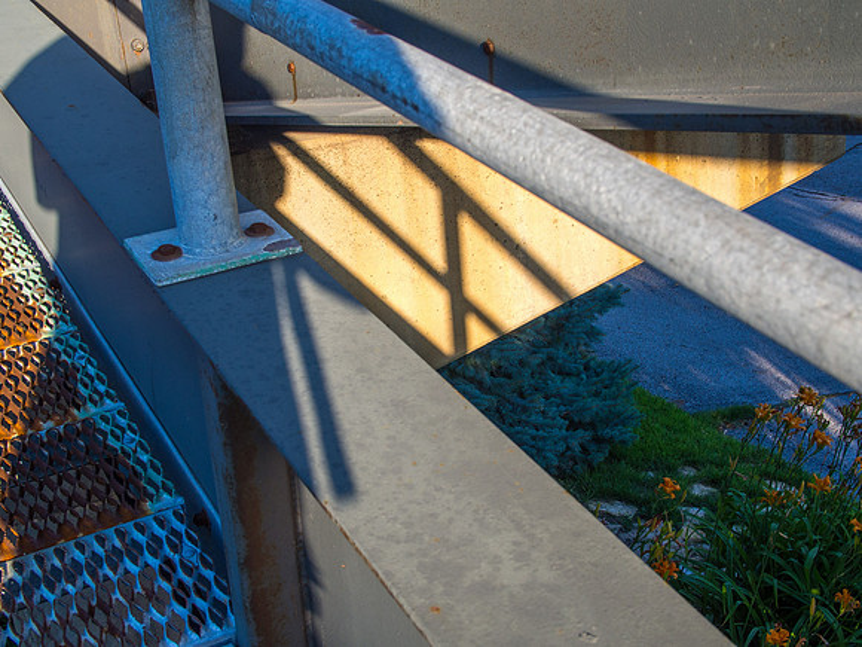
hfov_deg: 38.2
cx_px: 431
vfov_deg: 29.1
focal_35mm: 50
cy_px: 324
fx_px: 1245
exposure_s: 1/160
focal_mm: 25
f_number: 8
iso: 200
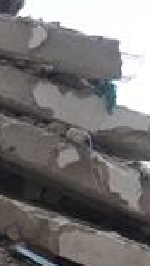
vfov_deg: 16.7
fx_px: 874
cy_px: 296
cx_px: -438
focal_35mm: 124
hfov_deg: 7.3
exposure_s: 1/250
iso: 250
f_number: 3.2
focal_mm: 26
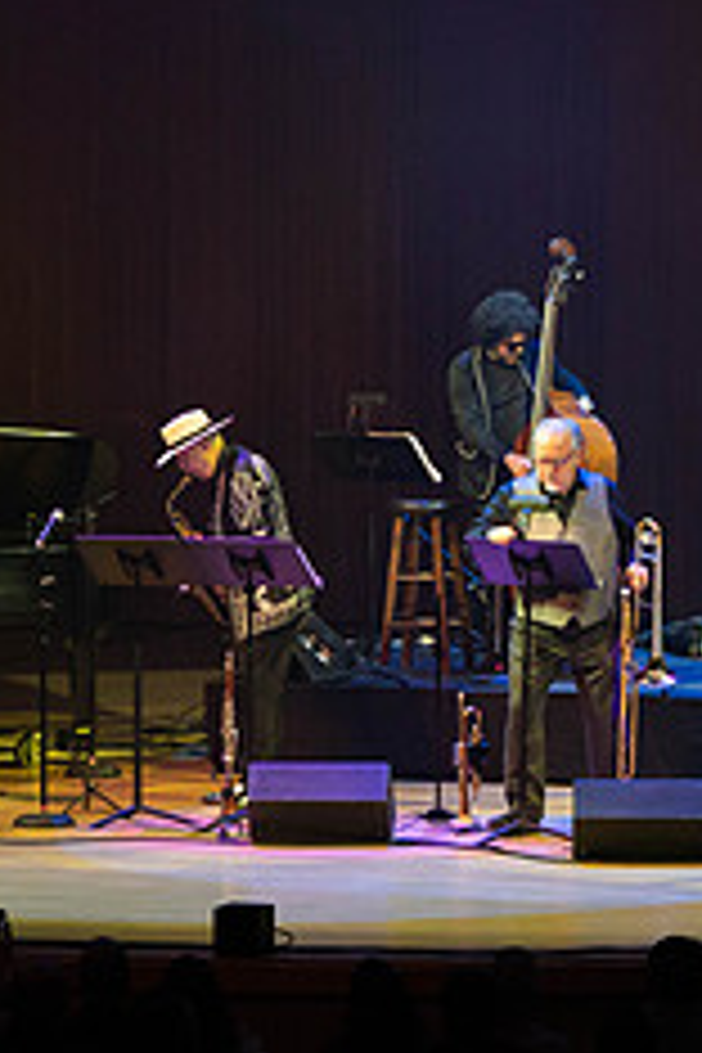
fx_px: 7253
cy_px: 290
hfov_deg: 5.5
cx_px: 612
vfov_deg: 8.3
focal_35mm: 248
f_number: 5.6
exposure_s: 1/160
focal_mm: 100
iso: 2500
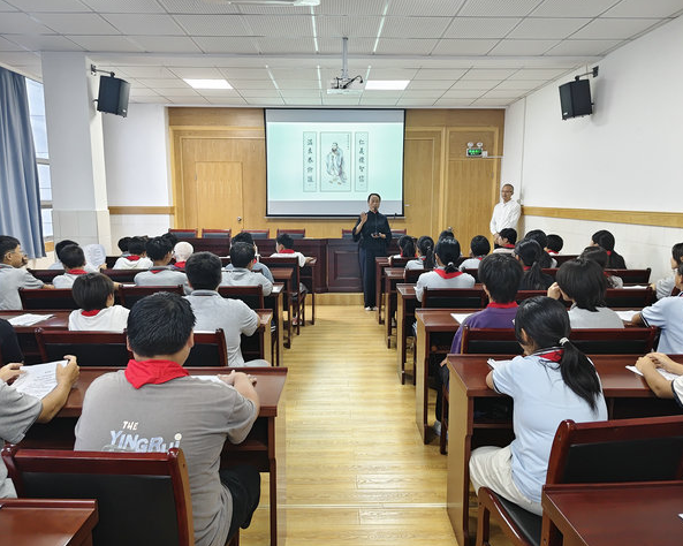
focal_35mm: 25
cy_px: 271
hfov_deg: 68.1
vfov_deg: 56.8
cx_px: 342
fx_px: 505
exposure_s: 1/50
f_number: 1.88
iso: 483
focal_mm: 5.56
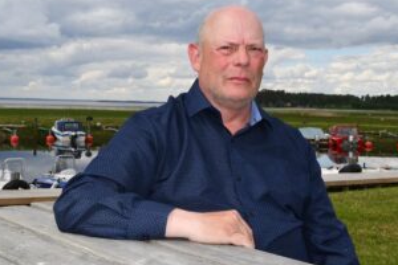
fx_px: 575
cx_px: 146
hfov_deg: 37.9
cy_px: 104
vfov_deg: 25.9
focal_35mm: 52
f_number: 18
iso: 640
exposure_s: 1/250
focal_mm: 26
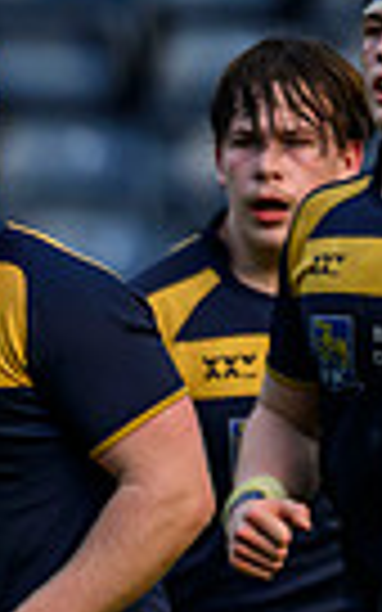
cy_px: 784
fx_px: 48672
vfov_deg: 0.7
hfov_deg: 0.4
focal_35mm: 2922
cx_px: -980
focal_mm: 560
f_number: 4
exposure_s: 1/1600
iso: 1000
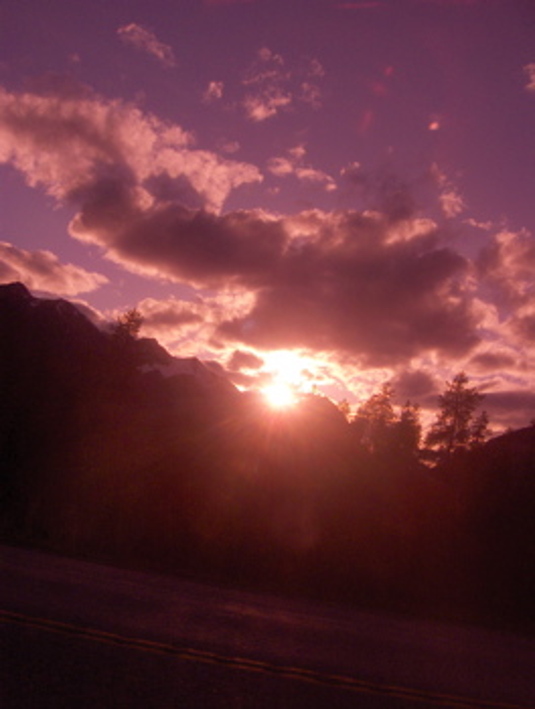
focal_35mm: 39
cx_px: 268
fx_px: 801
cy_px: 354
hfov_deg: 36.9
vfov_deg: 47.8
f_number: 4.8
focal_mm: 8
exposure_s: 1/1538
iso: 400
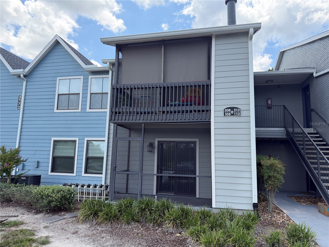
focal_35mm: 24
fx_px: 228
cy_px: 124
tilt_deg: +5.5
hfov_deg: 71.6
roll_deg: -1.6
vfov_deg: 56.8
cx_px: 164
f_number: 1.78
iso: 100
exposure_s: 1/1522
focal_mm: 6.76
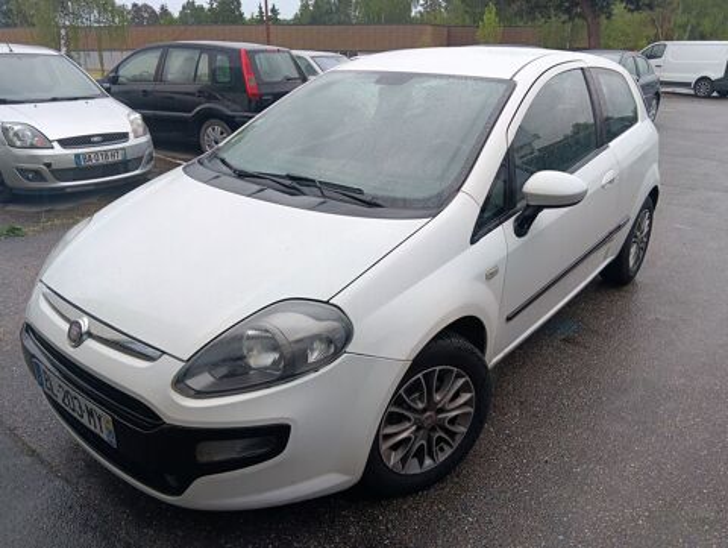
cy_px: 274
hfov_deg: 67.2
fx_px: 547
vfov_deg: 53.1
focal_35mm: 26
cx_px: 364
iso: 50
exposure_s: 1/180
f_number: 1.8
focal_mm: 3.96
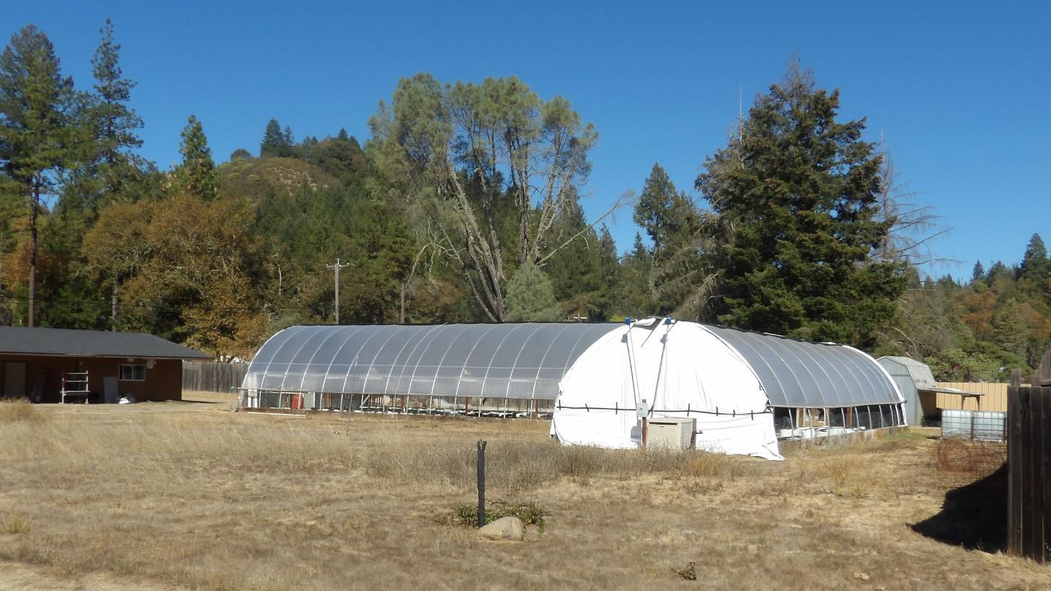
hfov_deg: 54.0
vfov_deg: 31.8
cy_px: 369
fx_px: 1031
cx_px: 536
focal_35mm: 37
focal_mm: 5.9
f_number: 7.1
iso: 100
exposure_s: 1/272
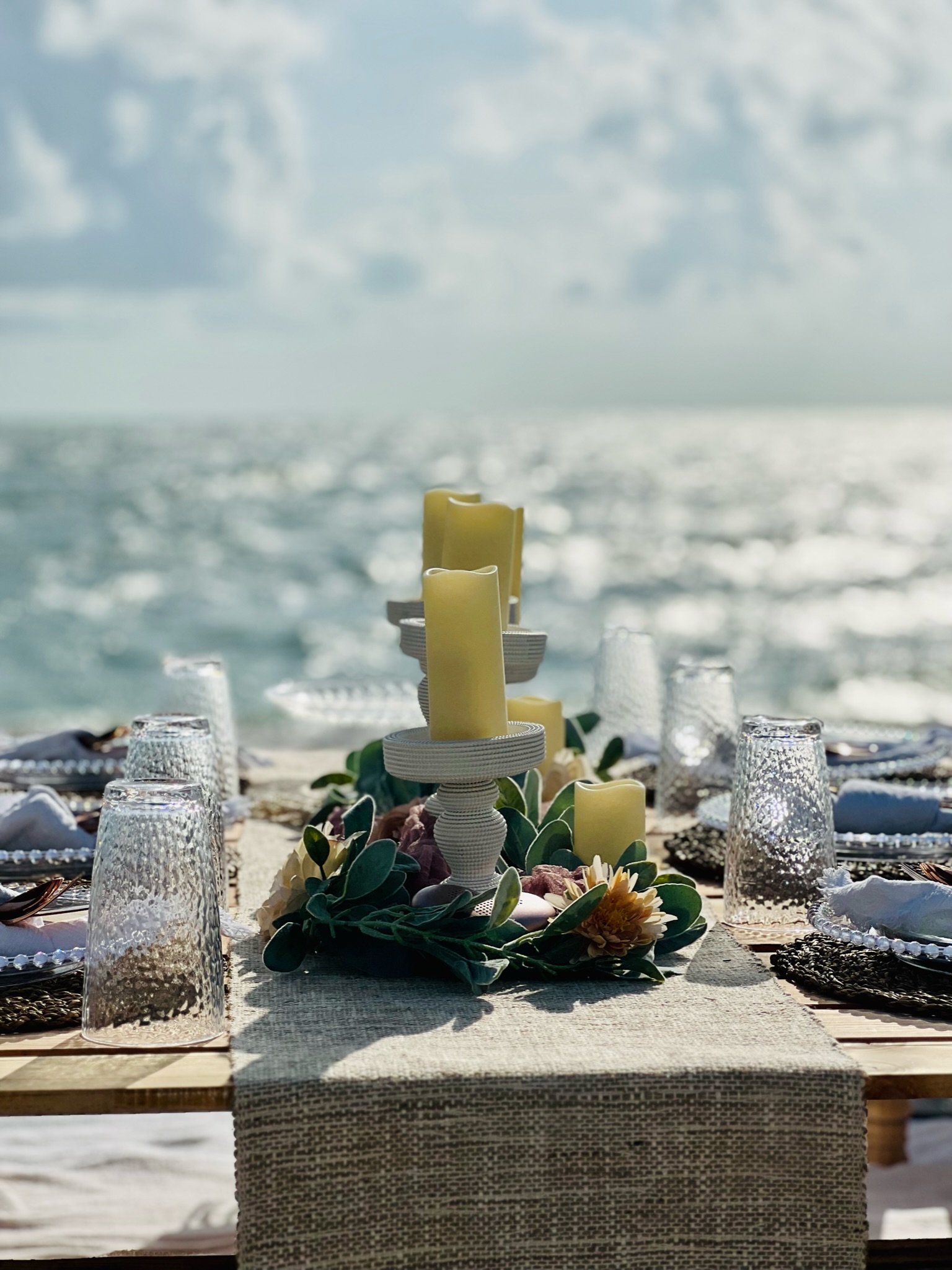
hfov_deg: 19.1
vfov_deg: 25.3
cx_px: 476
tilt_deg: -3.2
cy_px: 635
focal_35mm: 77
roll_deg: +1.2
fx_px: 2824
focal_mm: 9
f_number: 2.8
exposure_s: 1/3922
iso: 32
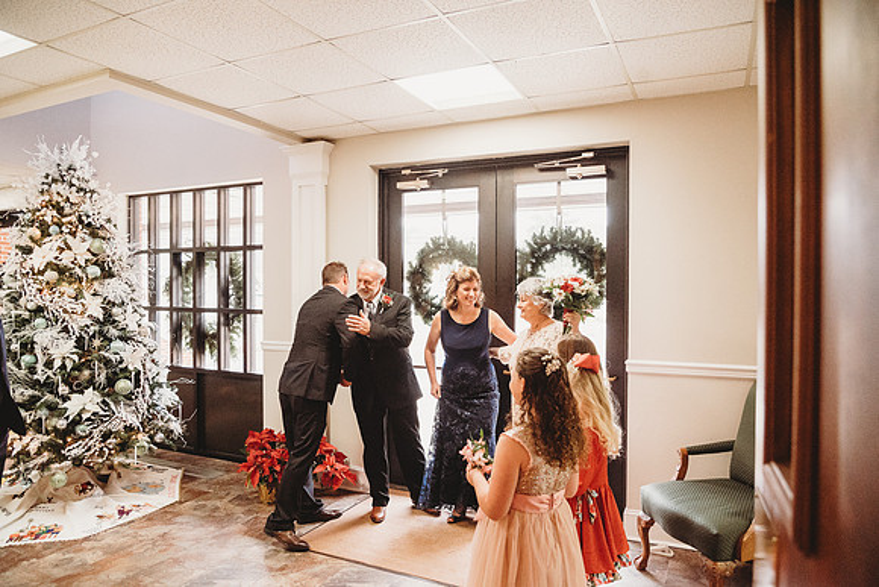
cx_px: 440
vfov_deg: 53.2
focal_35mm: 24
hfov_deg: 73.7
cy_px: 294
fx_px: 586
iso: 4000
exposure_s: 1/200
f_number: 4
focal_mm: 24
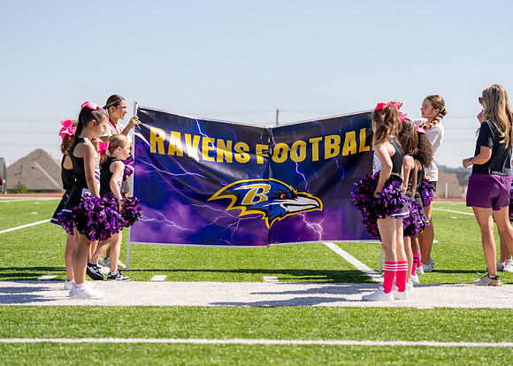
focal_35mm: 86
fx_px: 1249
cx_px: 259
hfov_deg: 23.2
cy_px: 157
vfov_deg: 16.7
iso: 160
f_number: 2.8
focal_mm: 70
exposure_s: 1/2500
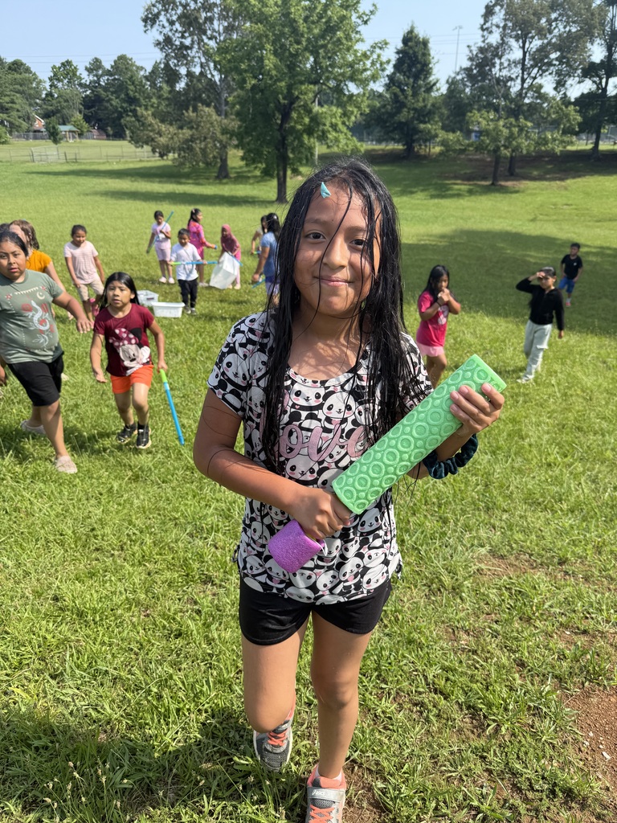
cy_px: 412
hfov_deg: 56.8
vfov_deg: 71.6
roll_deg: -0.9
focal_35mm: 24
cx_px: 308
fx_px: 570
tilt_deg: -24.3
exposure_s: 1/1949
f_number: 1.78
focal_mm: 6.76
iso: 80
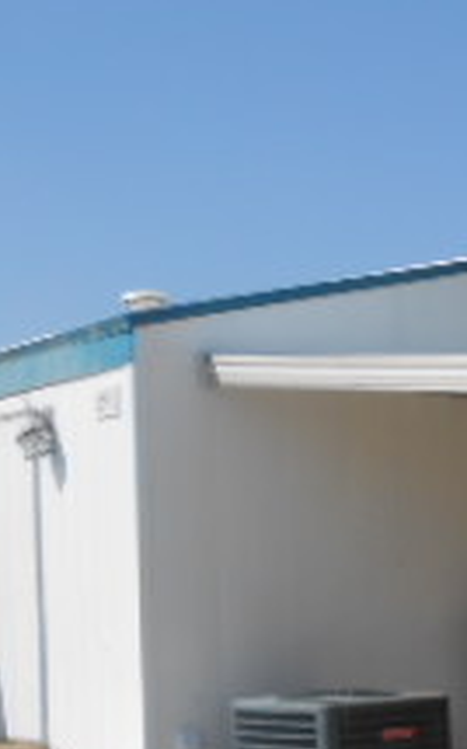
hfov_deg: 15.4
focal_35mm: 82
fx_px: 1673
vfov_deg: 23.9
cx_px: 551
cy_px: 791
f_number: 3.5
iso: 80
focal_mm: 4.6
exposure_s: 1/1250
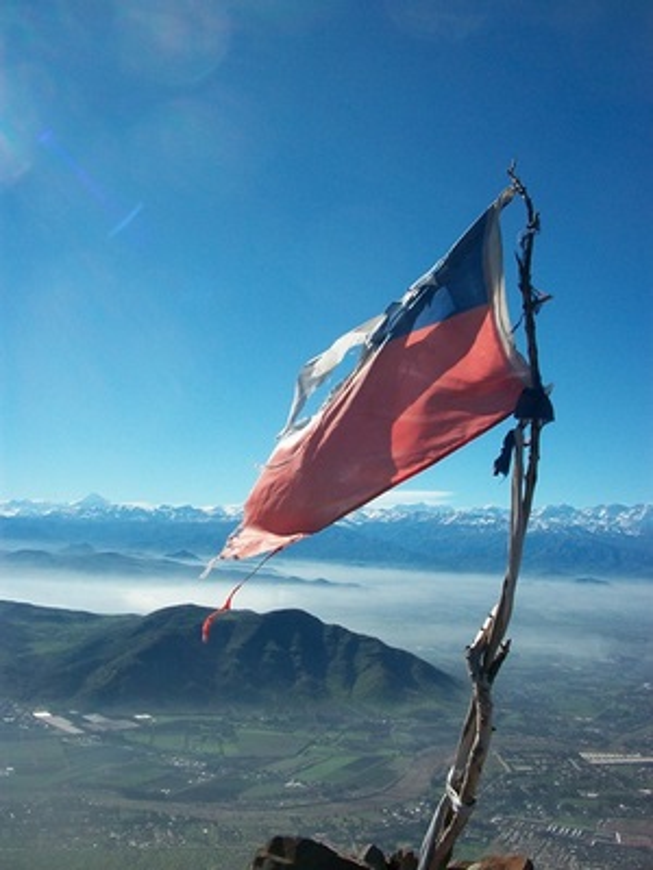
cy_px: 435
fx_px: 855
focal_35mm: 34
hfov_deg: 41.8
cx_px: 326
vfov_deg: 54.0
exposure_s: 1/640
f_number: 5.5
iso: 80
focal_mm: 5.7
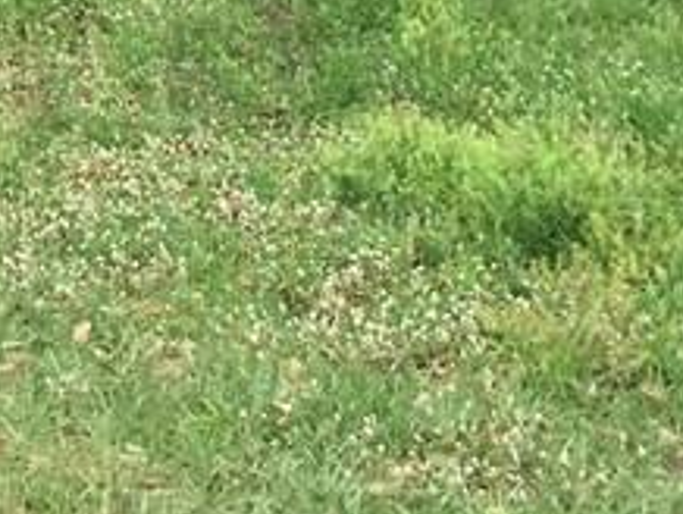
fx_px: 2686
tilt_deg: +0.0
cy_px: -511
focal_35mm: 136
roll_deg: +0.2
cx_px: -511
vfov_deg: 10.1
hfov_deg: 13.2
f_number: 2.2
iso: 32
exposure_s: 1/204
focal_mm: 4.15
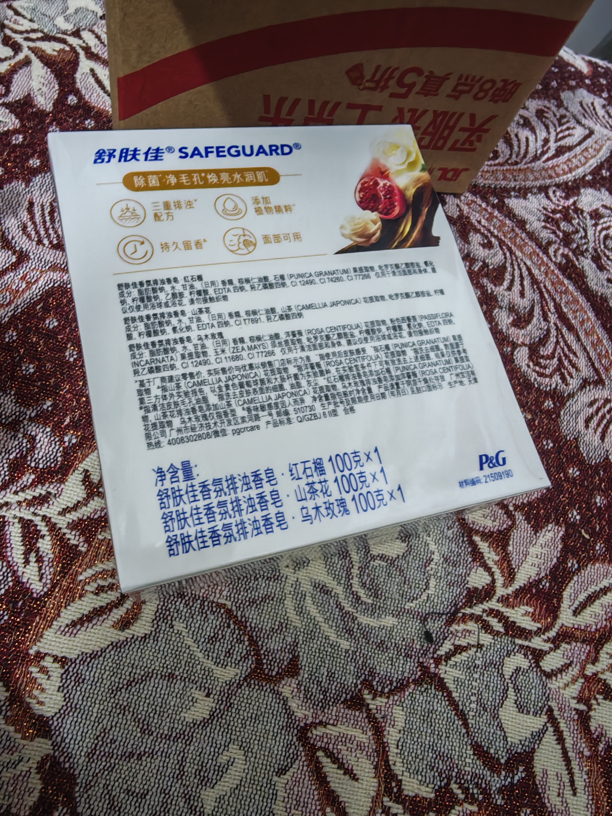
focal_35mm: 24
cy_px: 408
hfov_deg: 56.8
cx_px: 306
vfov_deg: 71.6
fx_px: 566
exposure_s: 1/10
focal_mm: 1.96
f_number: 2.2
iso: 640
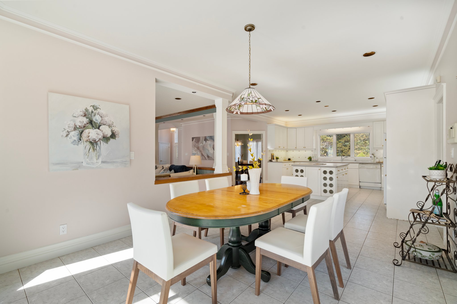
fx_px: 203
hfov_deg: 96.7
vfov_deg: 73.7
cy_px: 152
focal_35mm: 16
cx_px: 228
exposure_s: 1/30
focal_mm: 16
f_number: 9
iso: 1600
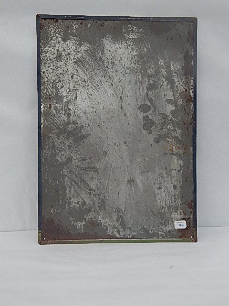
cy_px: 153
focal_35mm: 49
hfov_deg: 29.7
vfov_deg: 38.9
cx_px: 114
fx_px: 432
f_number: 3.7
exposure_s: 1/500
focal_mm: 8.6
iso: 125
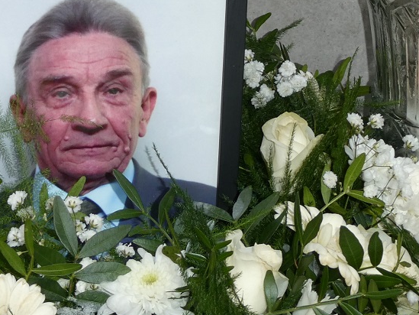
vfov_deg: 10.6
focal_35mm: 137
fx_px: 1659
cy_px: -99
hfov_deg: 14.3
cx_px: 66
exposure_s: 1/60
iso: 100
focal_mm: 8.4
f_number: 4
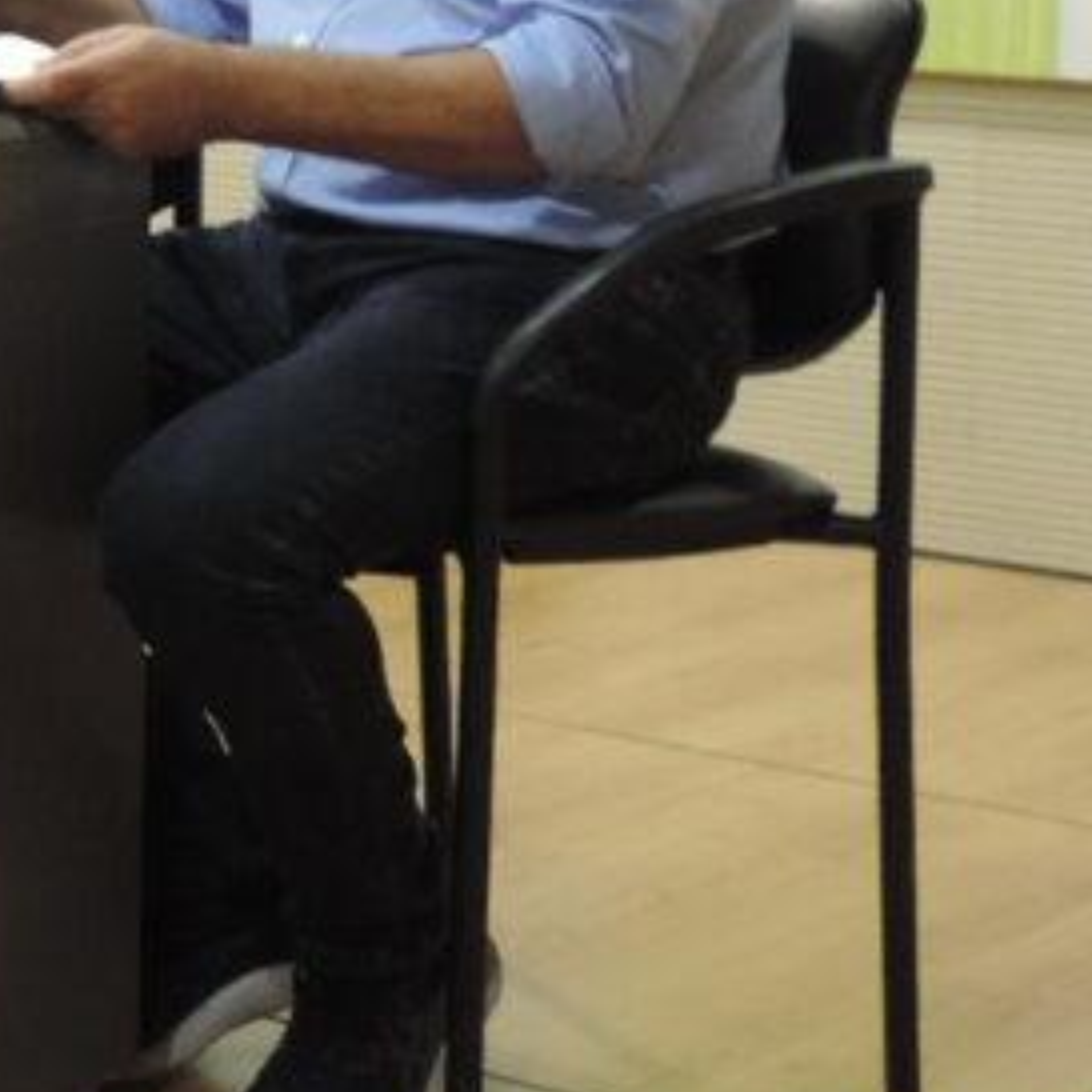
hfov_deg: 13.7
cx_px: -760
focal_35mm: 116
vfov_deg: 14.8
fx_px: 4140
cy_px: 56
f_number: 3.3
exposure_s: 1/15
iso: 400
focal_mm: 6.2
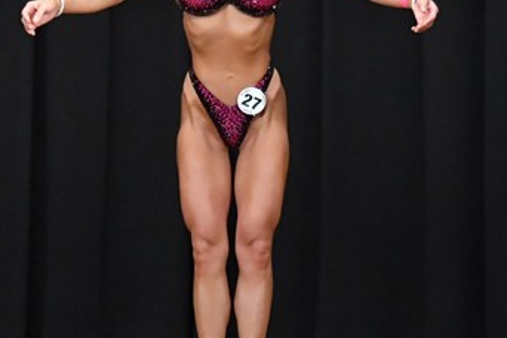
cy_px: 129
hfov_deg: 4.2
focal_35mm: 492
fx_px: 6928
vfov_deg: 2.8
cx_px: 228
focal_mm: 145
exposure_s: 1/400
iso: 8000
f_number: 5.6
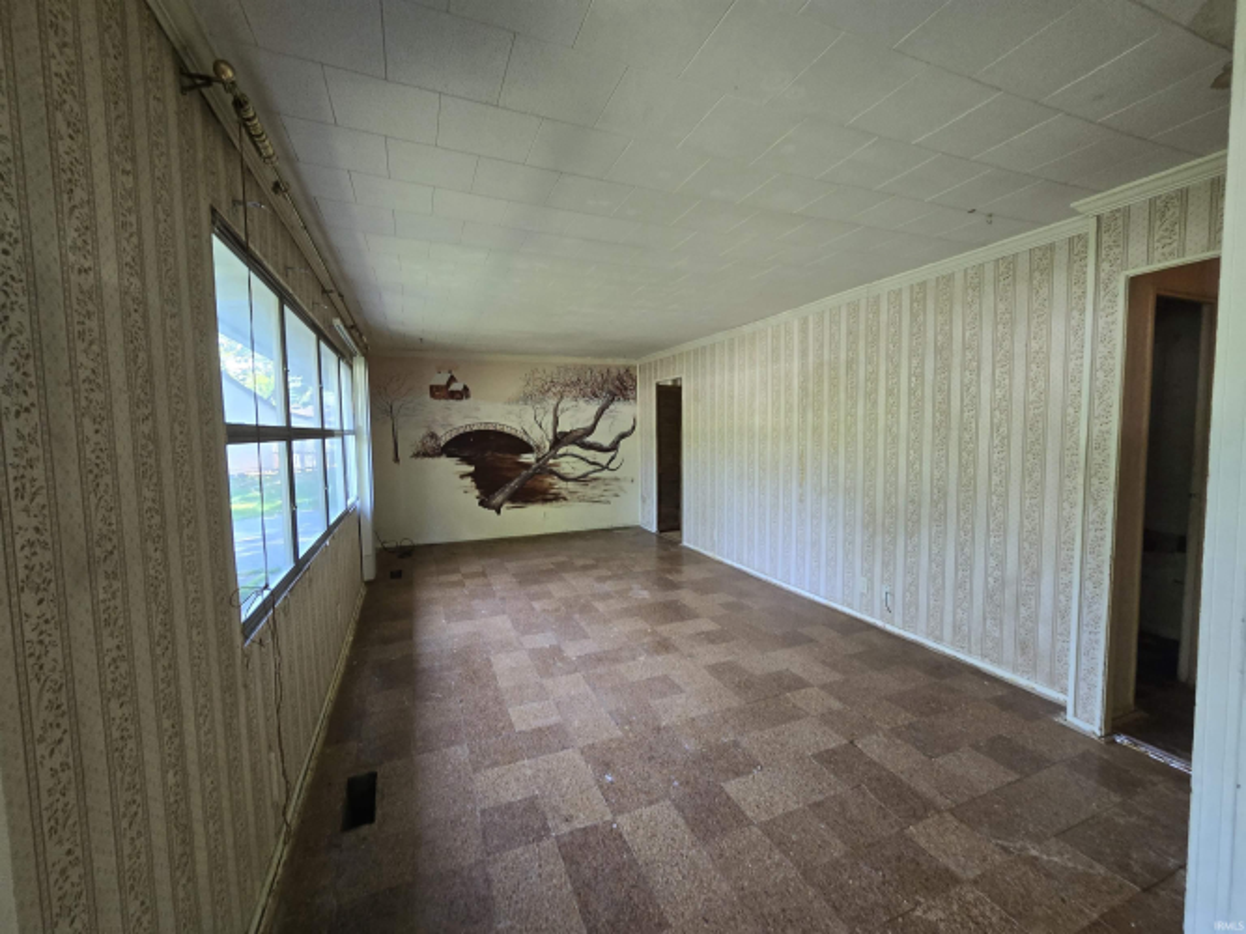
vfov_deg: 89.9
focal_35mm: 13
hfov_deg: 106.2
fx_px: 468
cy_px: 467
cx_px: 623
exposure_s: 1/60
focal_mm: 2.2
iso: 200
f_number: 2.2
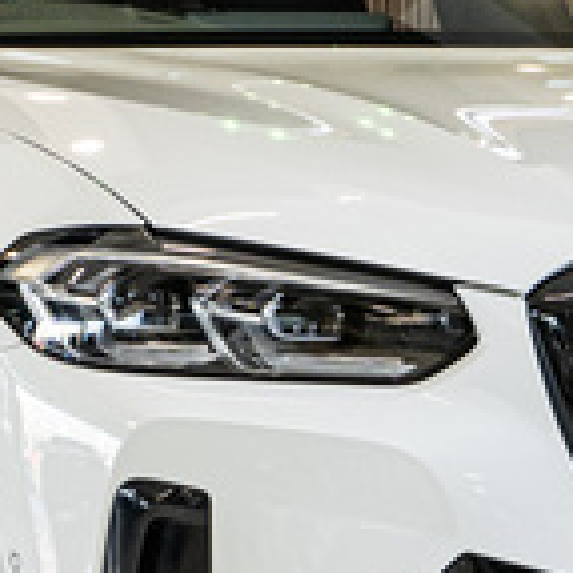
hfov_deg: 5.5
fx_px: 5918
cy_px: 104
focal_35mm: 316
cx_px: 230
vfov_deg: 5.5
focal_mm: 52
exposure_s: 1/200
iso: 640
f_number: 4
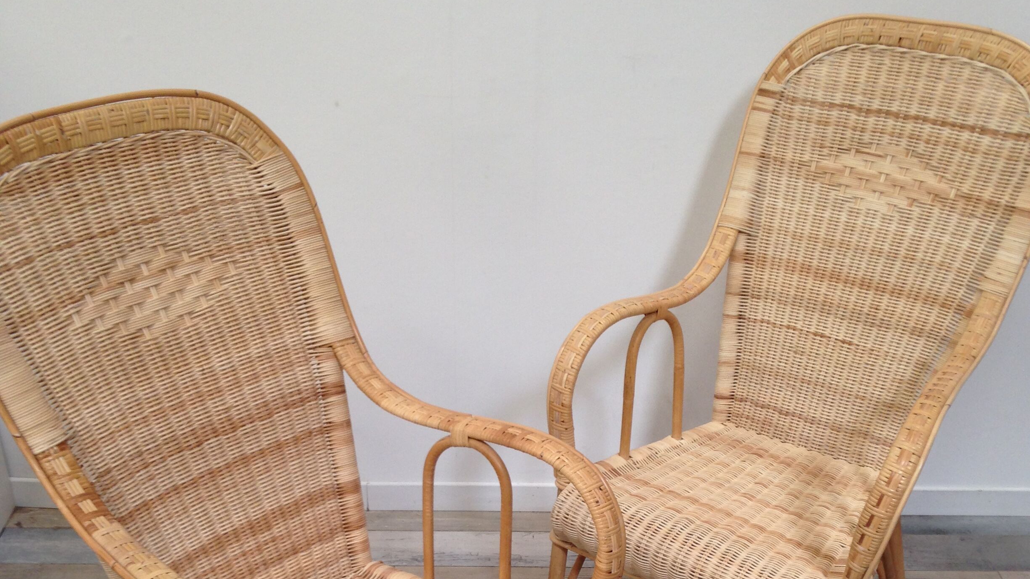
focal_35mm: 48
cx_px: 515
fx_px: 1311
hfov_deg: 42.9
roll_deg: -1.1
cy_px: 522
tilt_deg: -35.3
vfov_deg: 24.2
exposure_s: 1/30
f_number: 2.4
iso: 50
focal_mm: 4.12
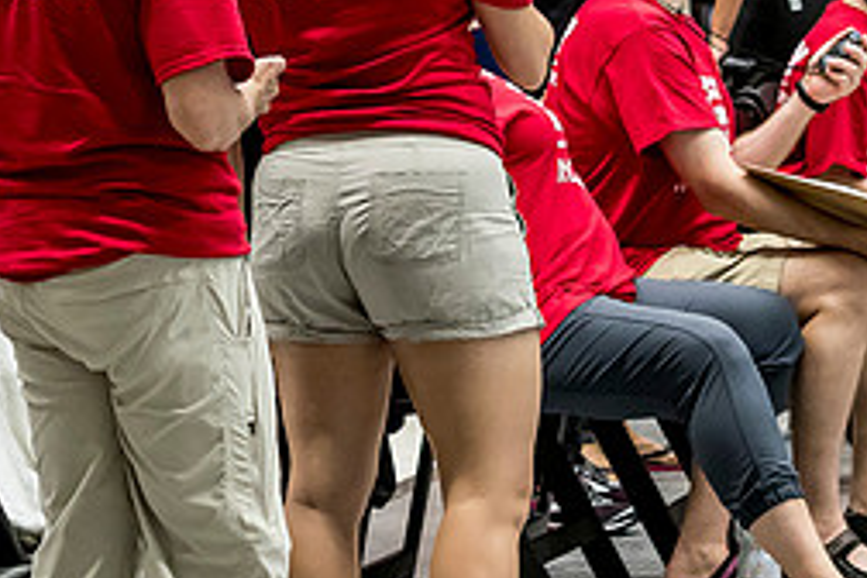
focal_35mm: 250
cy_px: -3
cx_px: 633
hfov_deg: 8.2
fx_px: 6020
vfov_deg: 5.5
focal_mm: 43
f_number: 2.8
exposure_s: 1/400
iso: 2000
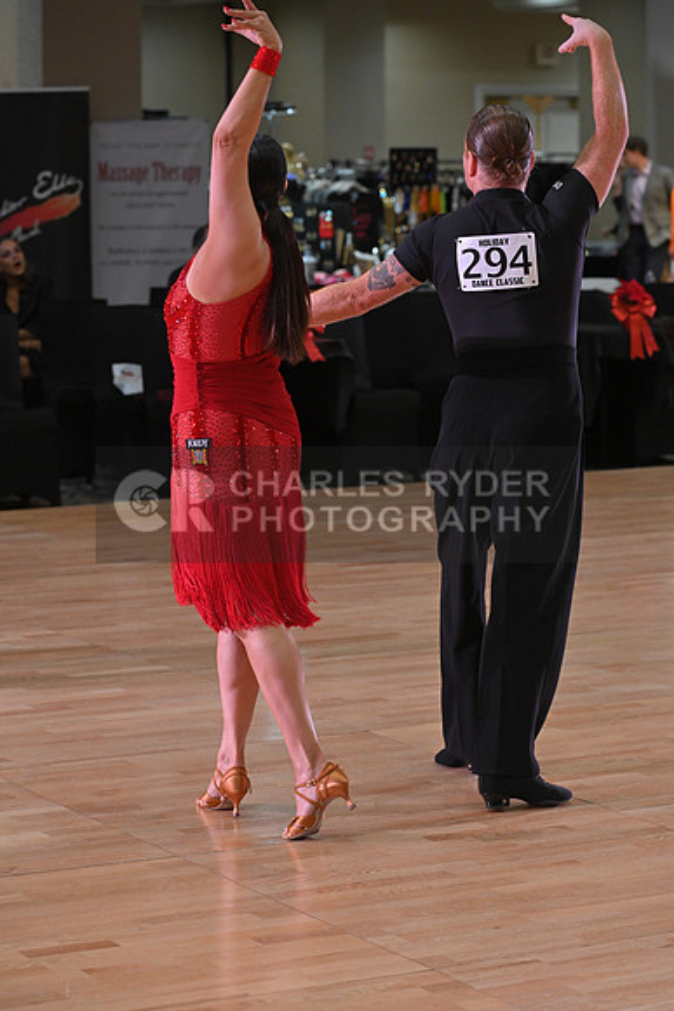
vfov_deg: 19.5
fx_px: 2947
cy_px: 506
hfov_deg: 13.0
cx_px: 337
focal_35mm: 105
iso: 2000
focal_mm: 105
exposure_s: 1/320
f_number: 5
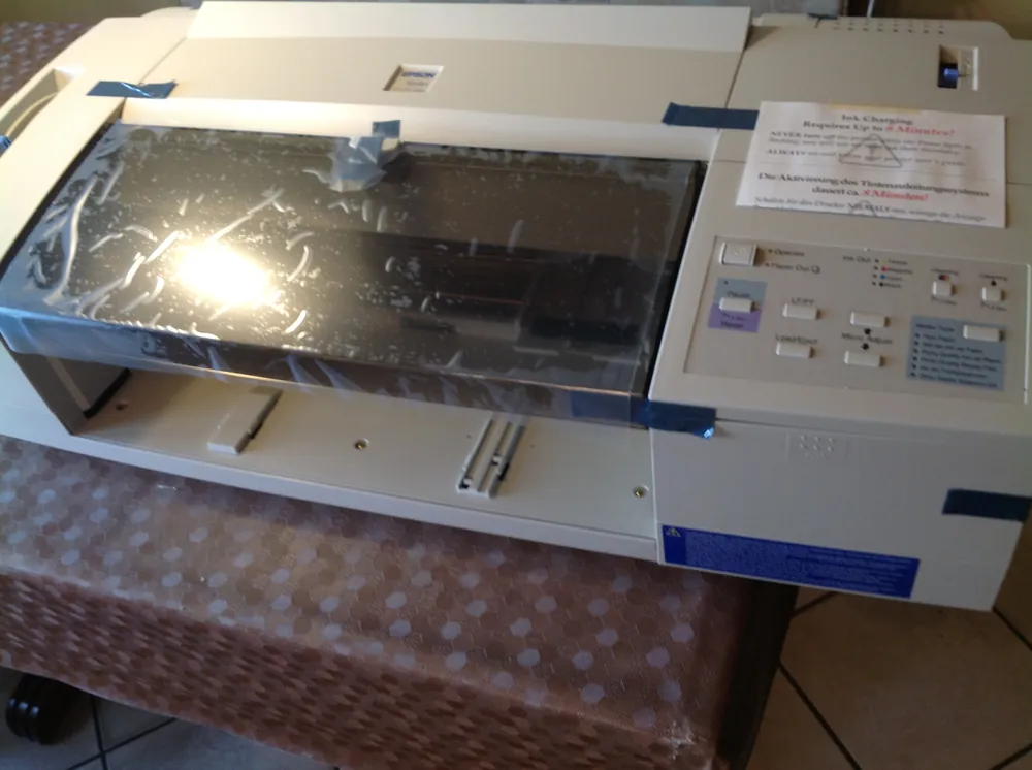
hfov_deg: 52.7
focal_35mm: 35
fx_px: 1041
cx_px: 516
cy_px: 385
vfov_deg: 40.6
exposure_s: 1/15
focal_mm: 4.28
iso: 64
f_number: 2.4
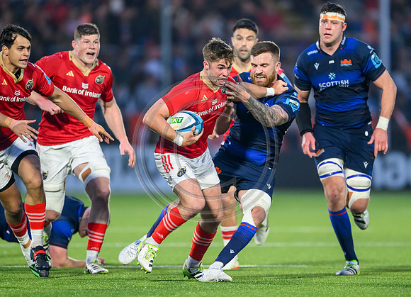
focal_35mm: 646
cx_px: 240
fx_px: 7575
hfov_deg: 3.1
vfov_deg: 2.2
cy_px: 145
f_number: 4
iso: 6400
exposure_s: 1/1000
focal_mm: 560
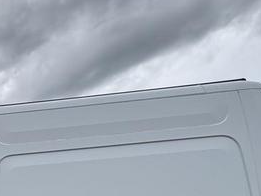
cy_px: 245
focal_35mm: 48
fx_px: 362
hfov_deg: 31.5
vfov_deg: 26.4
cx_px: -70
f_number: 2.2
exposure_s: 1/2674
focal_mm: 2.22
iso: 50
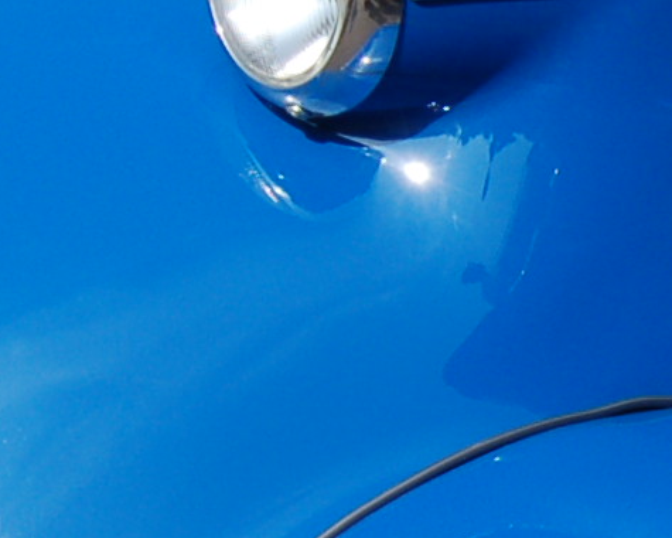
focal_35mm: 196
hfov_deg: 9.7
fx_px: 3898
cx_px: 896
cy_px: 316
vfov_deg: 7.9
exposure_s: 1/320
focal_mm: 22
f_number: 9
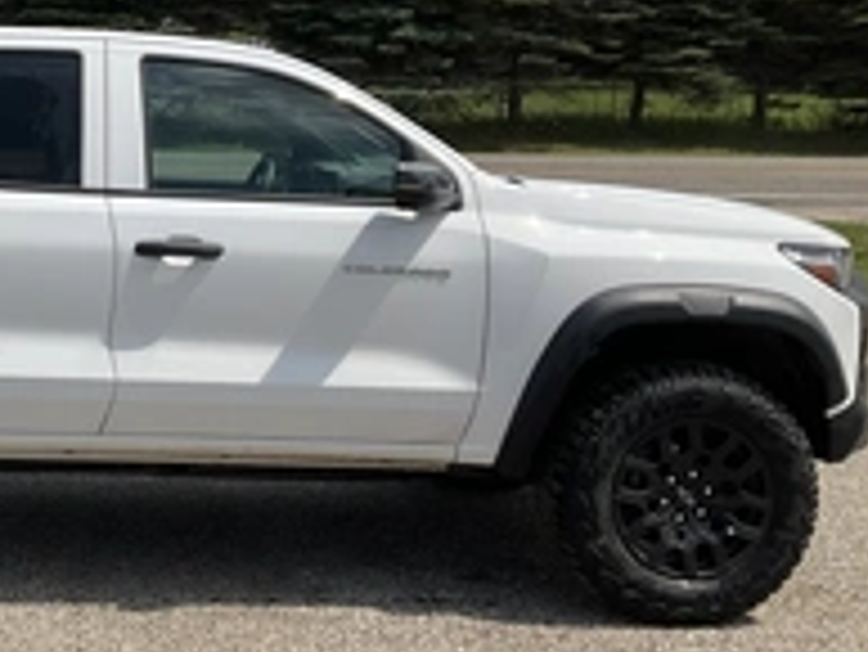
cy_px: 211
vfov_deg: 24.3
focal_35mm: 60
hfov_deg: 30.2
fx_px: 1505
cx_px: 27
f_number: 1.8
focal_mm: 3
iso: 25
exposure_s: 1/2959
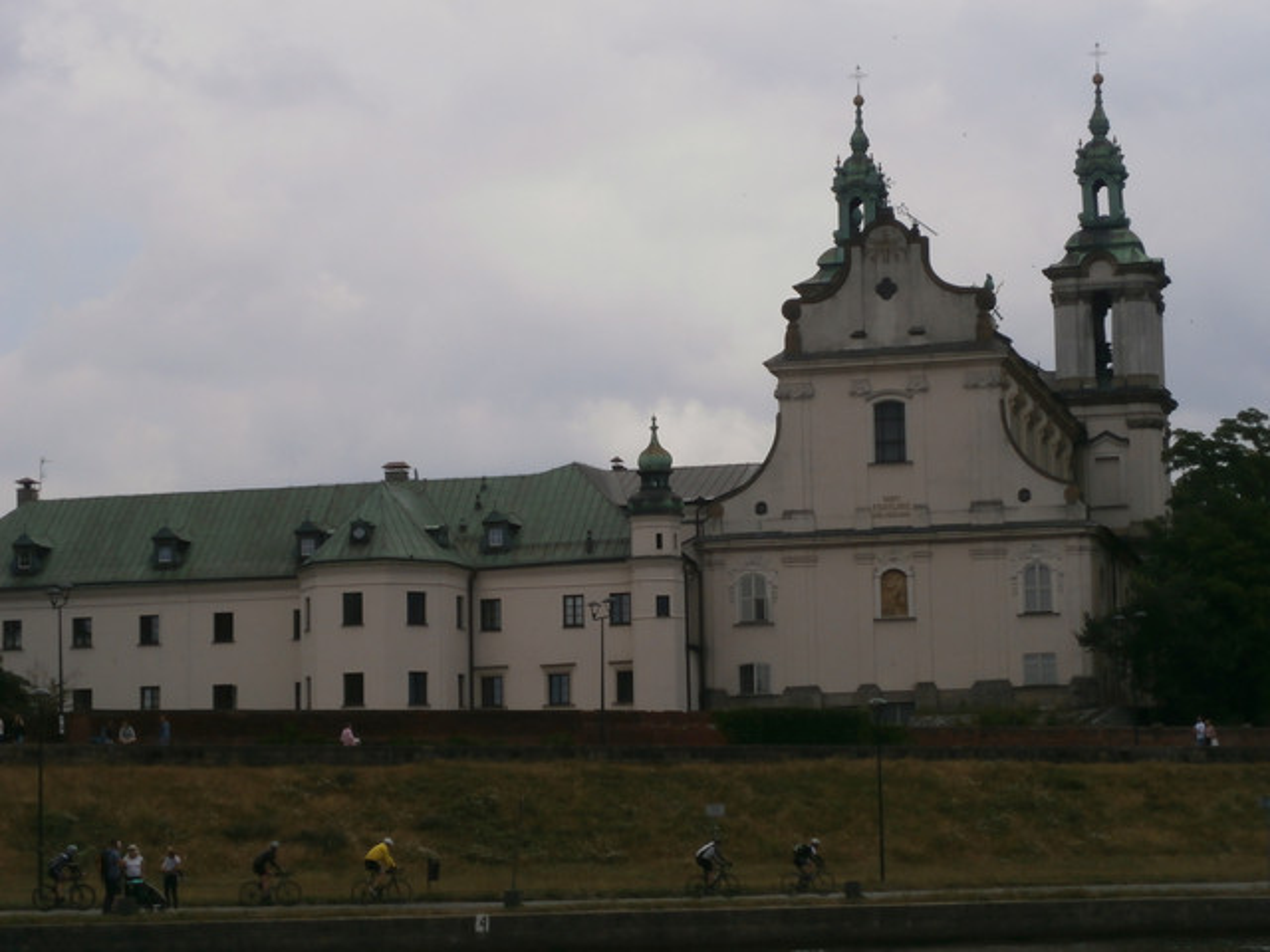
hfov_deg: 22.5
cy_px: 476
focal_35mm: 87
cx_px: 635
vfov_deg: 17.0
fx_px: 3192
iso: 80
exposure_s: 1/800
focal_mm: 15.4
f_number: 4.9
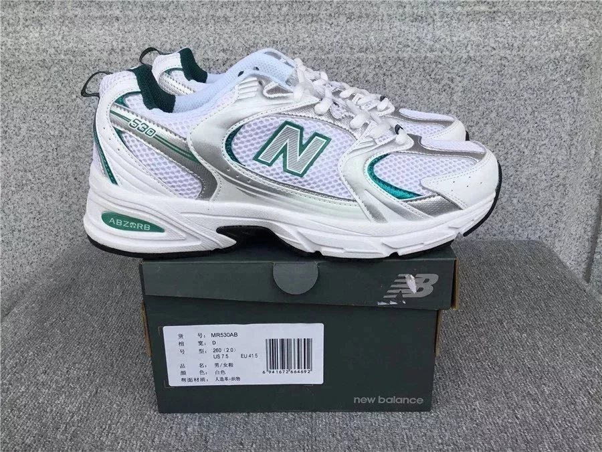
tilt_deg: -20.9
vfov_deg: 45.4
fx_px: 539
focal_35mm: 31
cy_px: 226
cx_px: 301
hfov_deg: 58.4
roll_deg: +1.1
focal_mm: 3.3
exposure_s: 1/595
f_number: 2.4
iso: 25
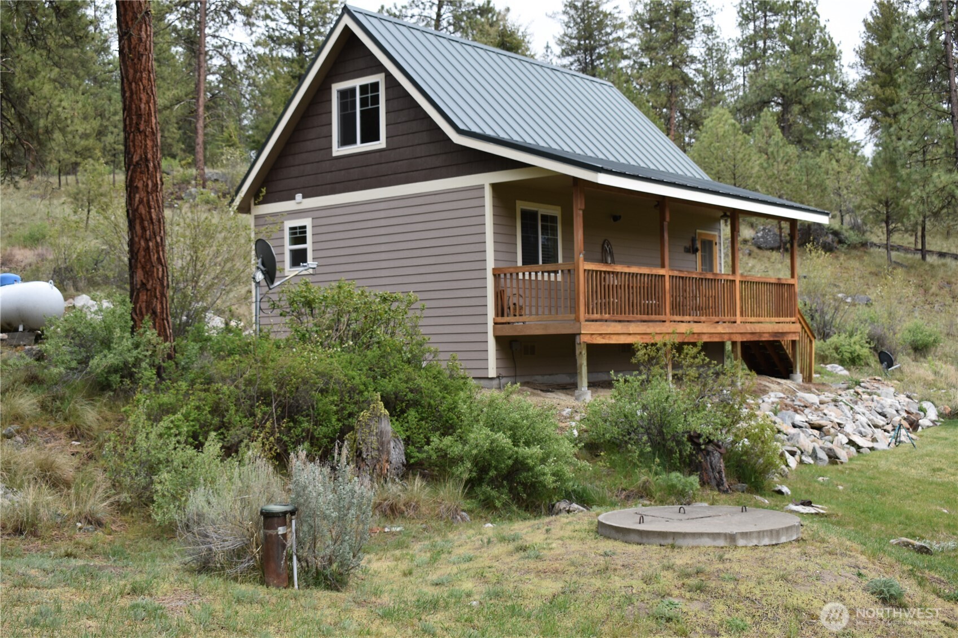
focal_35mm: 44
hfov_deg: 45.0
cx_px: 479
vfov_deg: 30.8
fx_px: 1157
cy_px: 319
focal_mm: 29
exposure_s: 1/250
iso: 200
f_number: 6.3
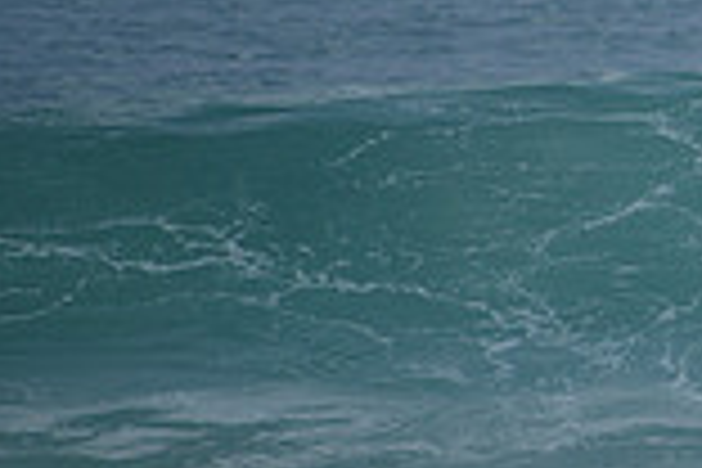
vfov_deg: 0.7
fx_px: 36209
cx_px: 1224
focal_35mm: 1857
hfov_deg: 1.1
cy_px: 25
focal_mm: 500
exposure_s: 1/2000
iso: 200
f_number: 5.6
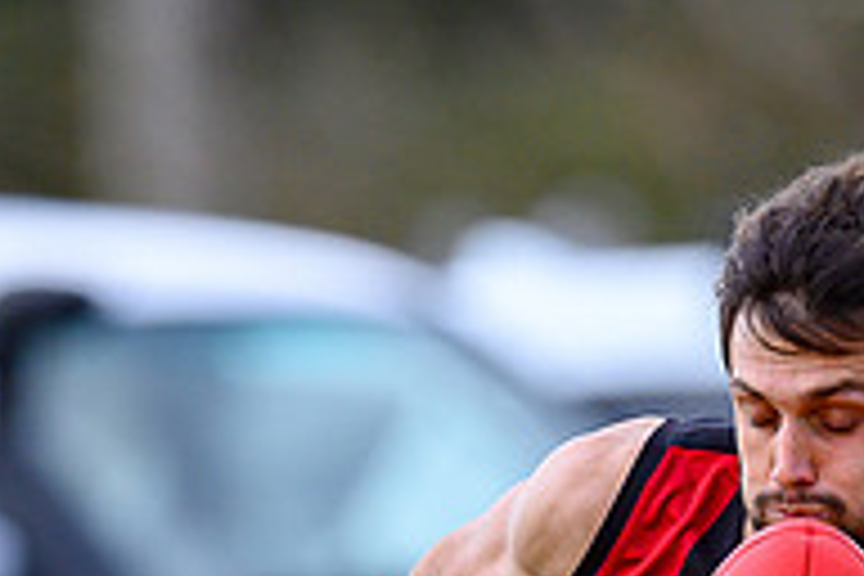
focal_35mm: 2269
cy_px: 1267
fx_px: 54452
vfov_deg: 0.6
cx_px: 611
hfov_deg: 0.9
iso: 900
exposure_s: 1/1250
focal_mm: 500
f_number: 4
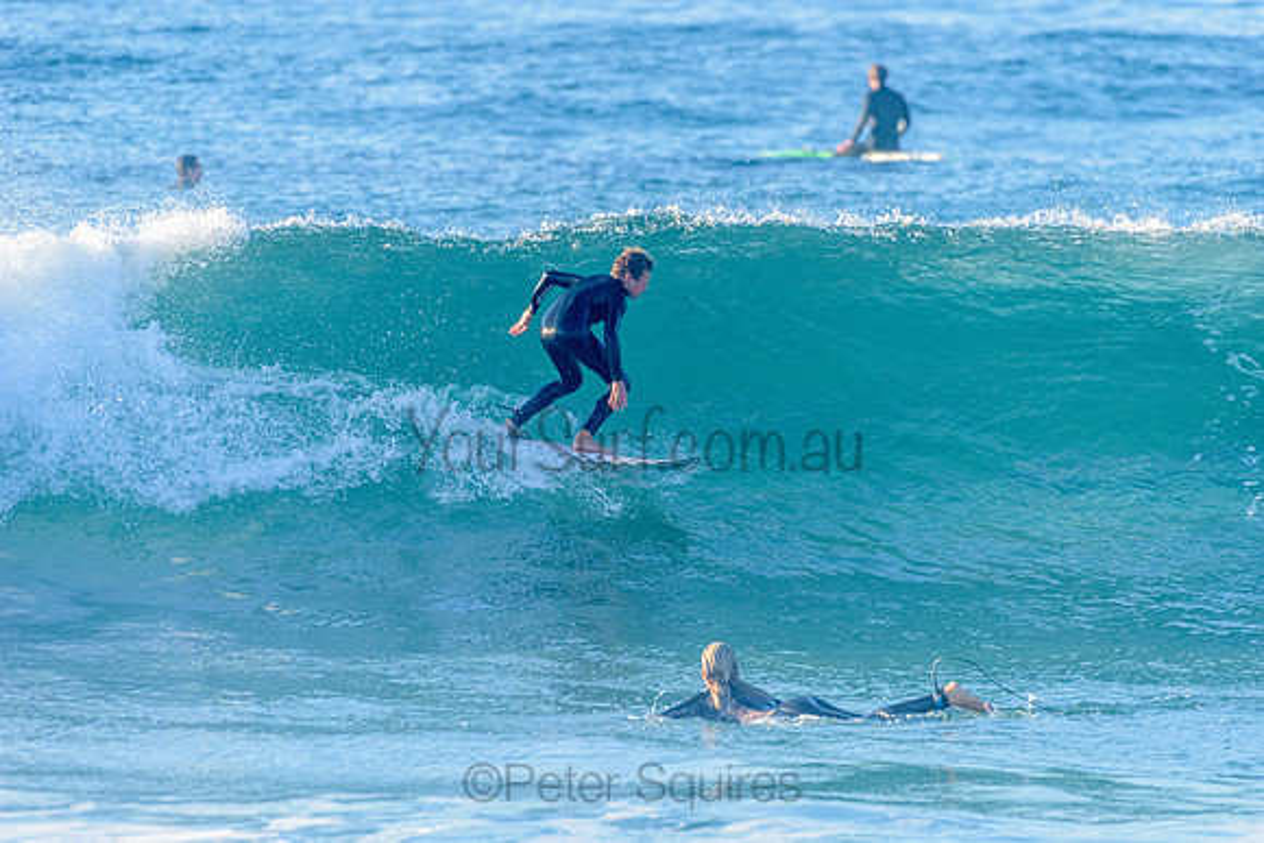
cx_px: 632
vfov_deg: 2.8
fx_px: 17559
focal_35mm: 500
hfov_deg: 4.1
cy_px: 422
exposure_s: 1/2000
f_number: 5.6
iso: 640
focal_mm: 500
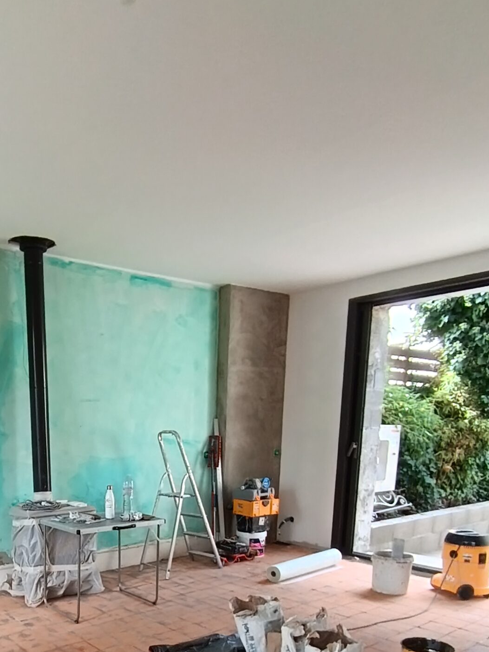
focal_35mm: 31
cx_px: 119
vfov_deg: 53.6
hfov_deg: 43.9
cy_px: 540
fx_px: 584
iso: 212
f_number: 2.2
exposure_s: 1/50
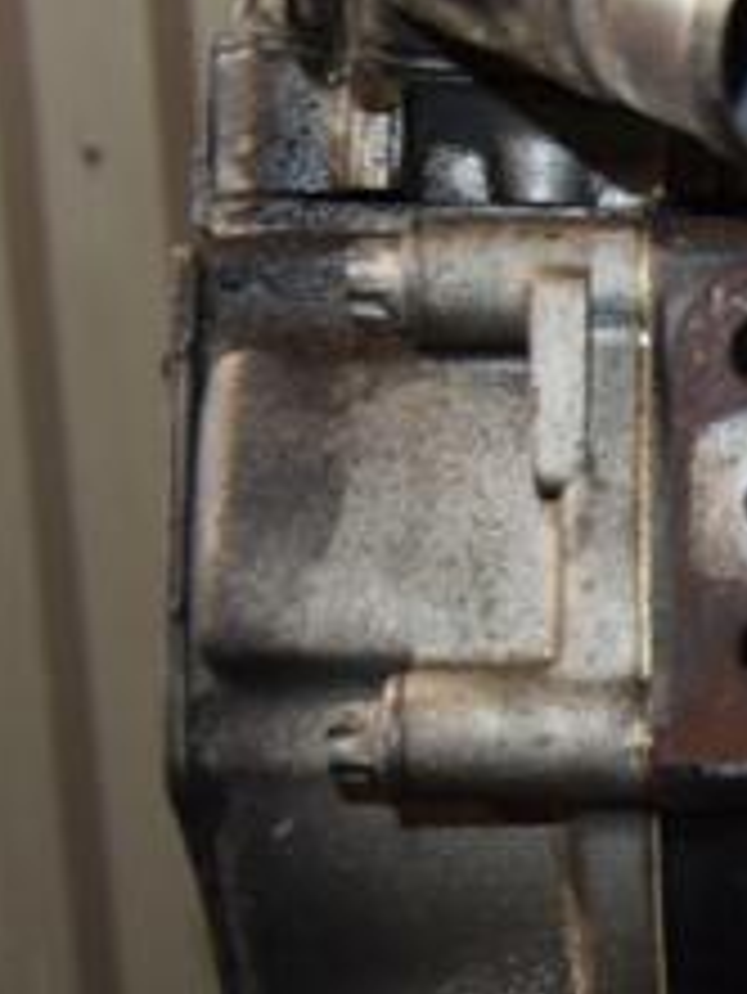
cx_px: 1318
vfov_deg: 22.7
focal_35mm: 86
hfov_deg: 15.1
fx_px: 2472
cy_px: 603
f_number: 5
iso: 800
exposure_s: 1/60
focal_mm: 22
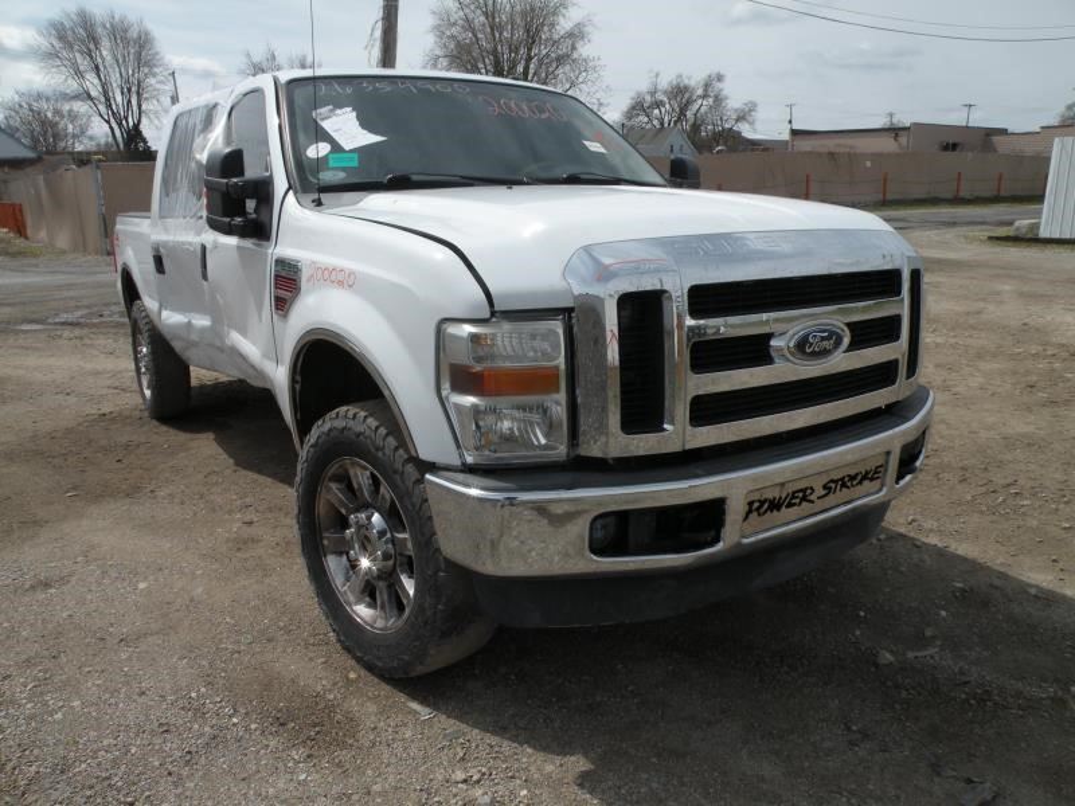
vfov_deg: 51.4
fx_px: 838
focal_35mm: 27
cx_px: 538
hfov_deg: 65.3
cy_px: 403
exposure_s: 1/370
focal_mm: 4.7
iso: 64
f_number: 7.1
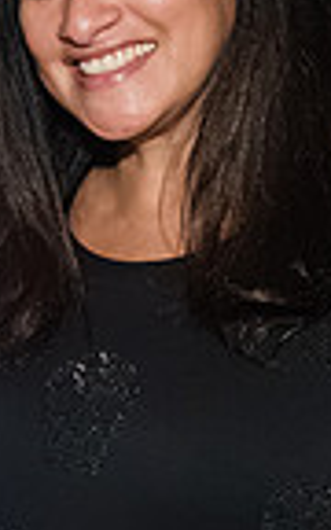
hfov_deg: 7.0
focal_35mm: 184
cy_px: 204
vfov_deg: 11.4
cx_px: -197
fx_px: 2656
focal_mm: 35
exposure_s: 1/400
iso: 8000
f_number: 5
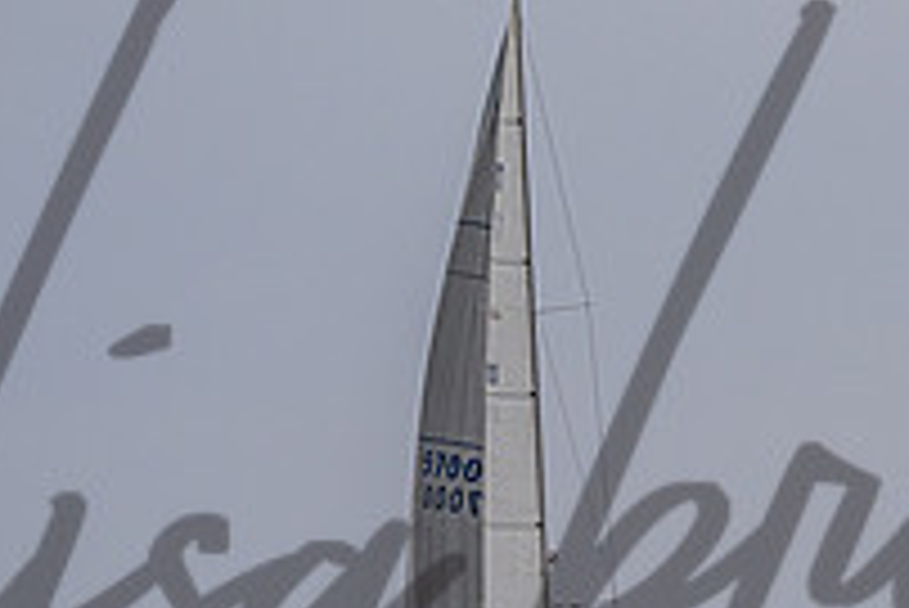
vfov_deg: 2.3
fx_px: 14882
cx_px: 964
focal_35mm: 589
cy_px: 555
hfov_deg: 3.5
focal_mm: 190
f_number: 5.6
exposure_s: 1/5000
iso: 400
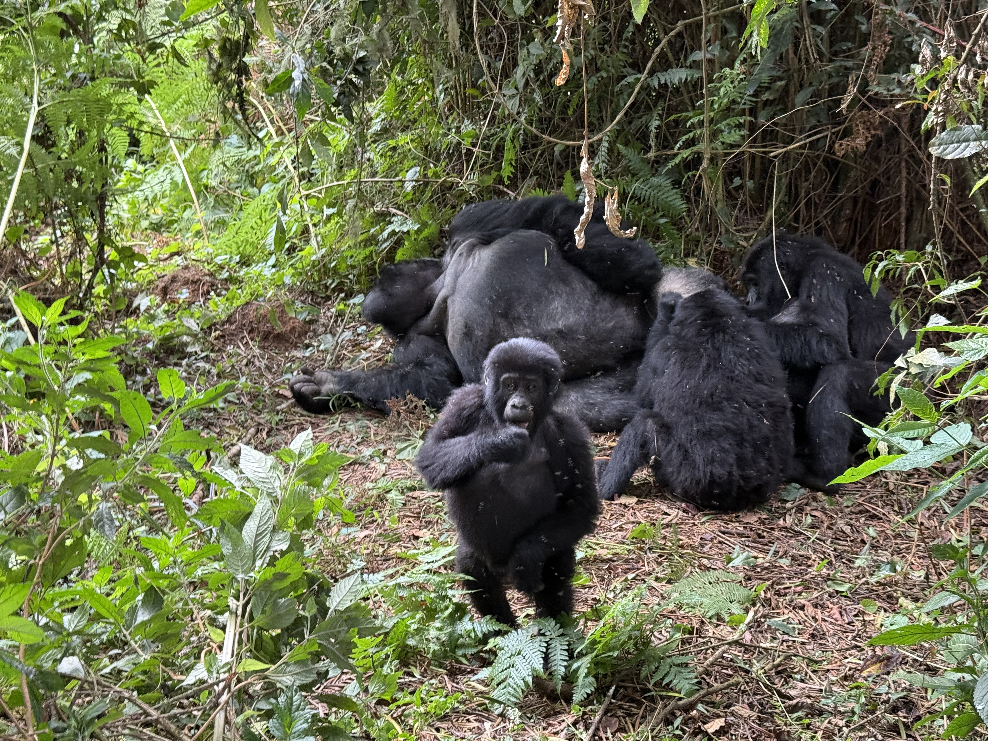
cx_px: 494
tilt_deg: -25.0
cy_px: 370
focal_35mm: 48
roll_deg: -1.2
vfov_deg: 30.3
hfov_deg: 39.7
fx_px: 1370
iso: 160
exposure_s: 1/60
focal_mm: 6.76
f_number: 1.78
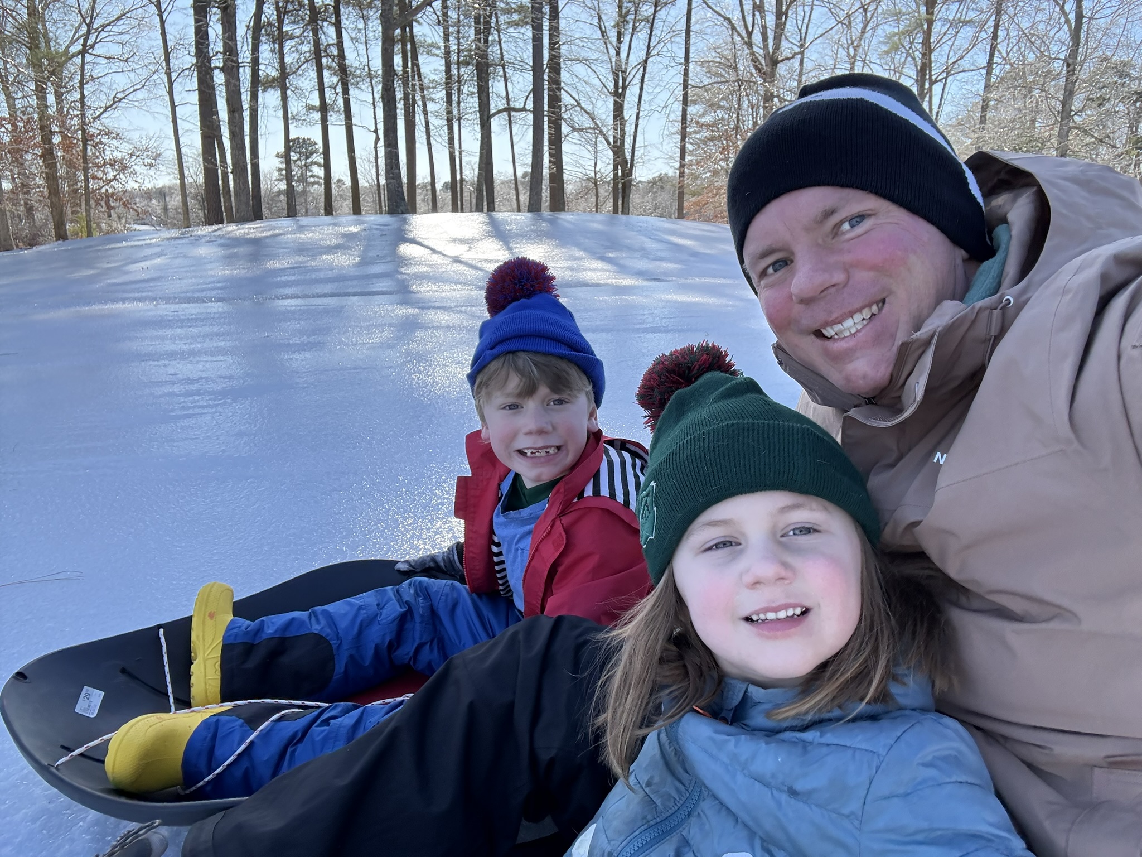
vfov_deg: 58.9
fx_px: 759
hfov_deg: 73.9
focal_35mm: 23
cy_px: 428
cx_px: 571
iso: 40
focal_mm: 2.69
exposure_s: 1/378
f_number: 1.9
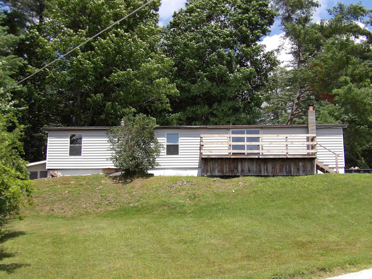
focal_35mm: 53
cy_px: 140
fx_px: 570
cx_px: 186
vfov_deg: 27.5
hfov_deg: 36.2
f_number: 3.9
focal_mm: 9.5
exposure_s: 1/621
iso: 100
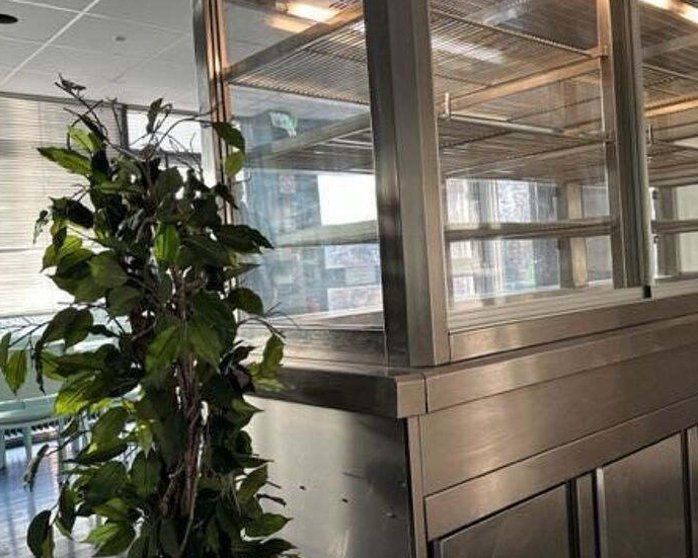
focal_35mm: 34
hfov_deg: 52.4
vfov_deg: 43.3
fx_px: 702
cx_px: 431
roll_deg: +4.4
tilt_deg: -0.7
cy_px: 264
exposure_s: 1/100
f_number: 1.78
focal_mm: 6.86
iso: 80
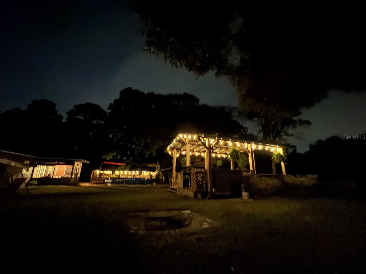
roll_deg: -1.2
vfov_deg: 85.7
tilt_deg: +13.5
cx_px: 183
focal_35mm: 14
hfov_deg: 102.1
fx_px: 148
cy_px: 137
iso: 5000
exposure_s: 1/2
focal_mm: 2.22
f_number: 2.2
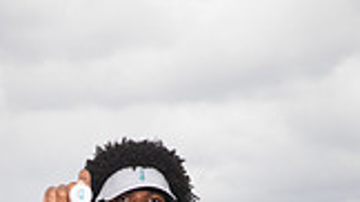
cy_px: 491
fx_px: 1555
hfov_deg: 13.2
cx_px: 129
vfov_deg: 7.0
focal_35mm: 163
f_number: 6.3
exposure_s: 1/320
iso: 100
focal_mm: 56
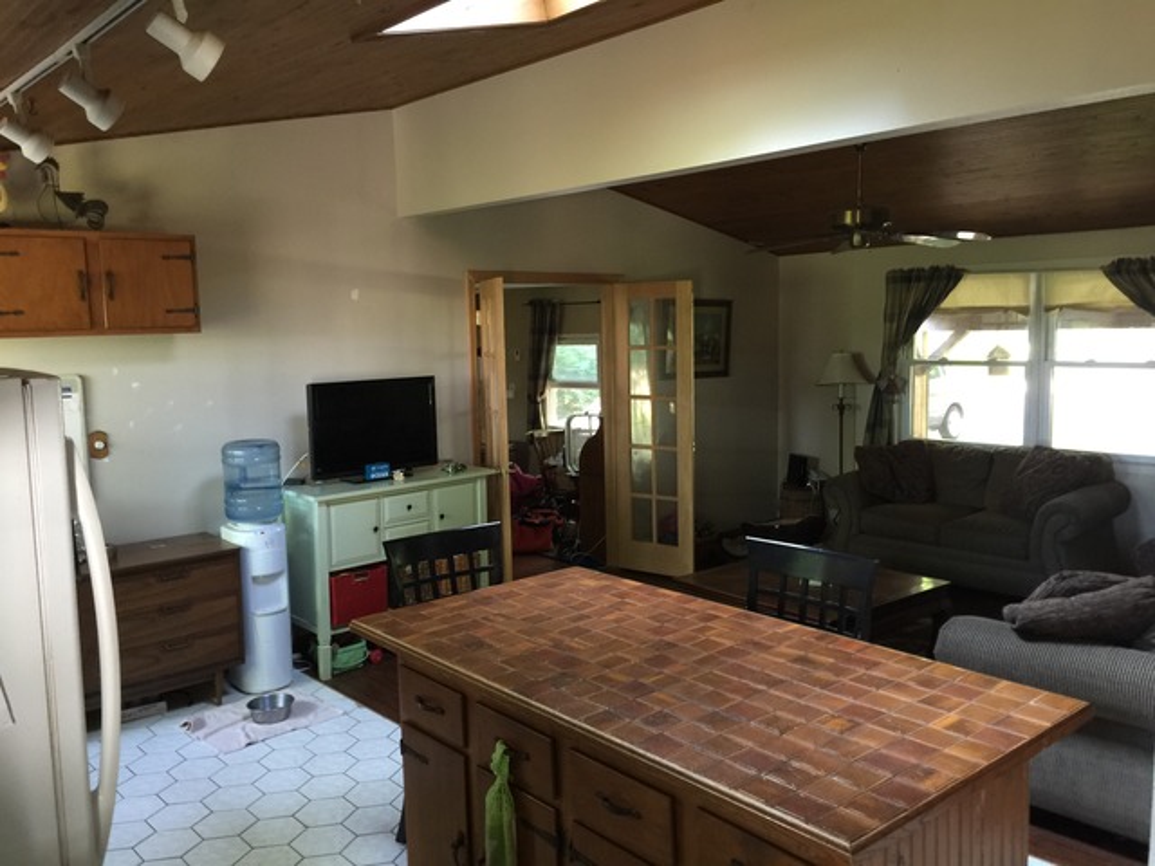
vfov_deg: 48.2
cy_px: 433
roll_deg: +0.2
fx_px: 968
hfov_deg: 61.7
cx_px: 578
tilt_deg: -6.5
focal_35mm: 29
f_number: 2.2
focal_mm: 4.15
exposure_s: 1/4
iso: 80
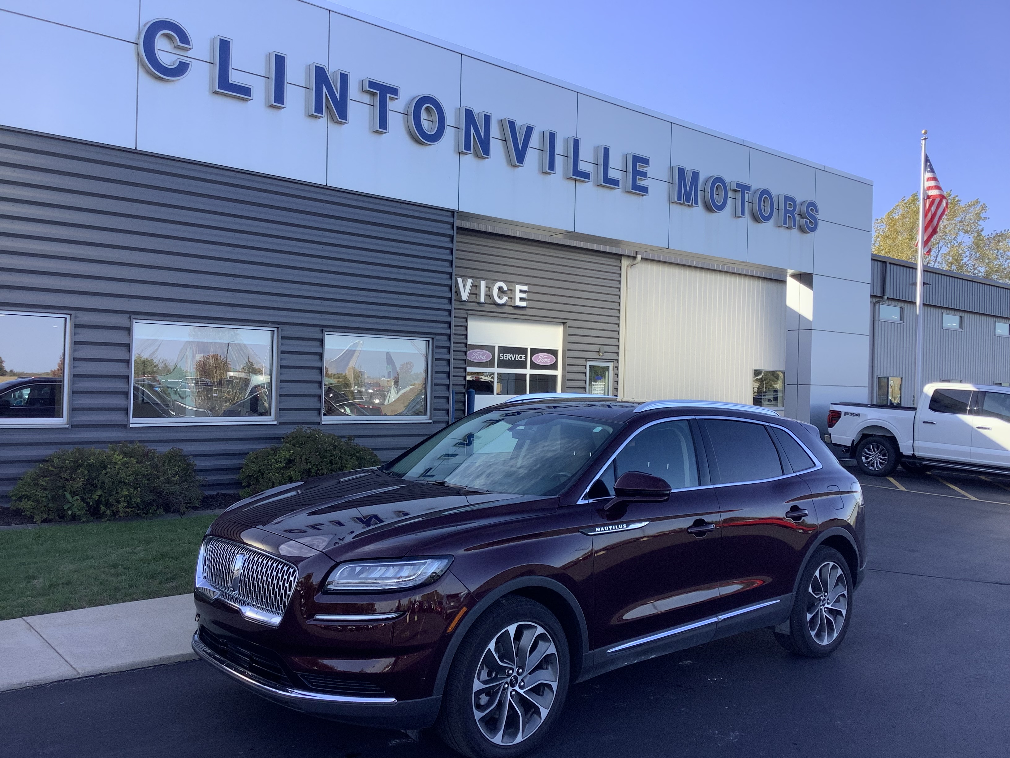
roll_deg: -1.6
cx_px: 505
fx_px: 904
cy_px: 379
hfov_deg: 58.4
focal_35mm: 31
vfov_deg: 45.4
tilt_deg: -0.3
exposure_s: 1/418
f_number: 2.4
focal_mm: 3.3
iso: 25
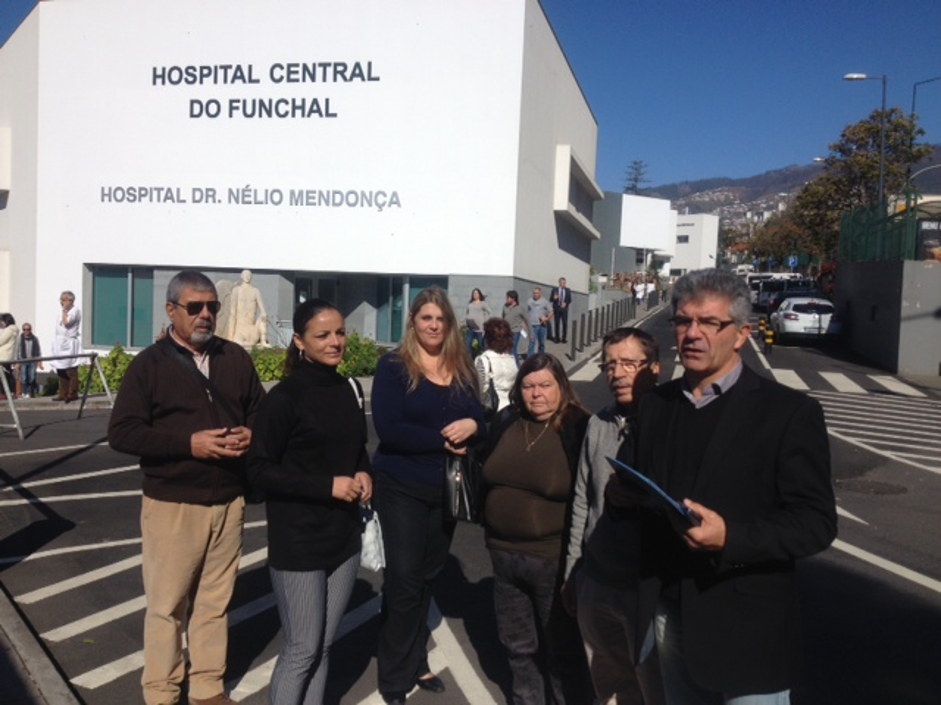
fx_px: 951
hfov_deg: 52.6
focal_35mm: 35
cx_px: 470
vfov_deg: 40.7
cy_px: 352
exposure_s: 1/3953
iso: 50
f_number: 2.4
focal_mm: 4.28
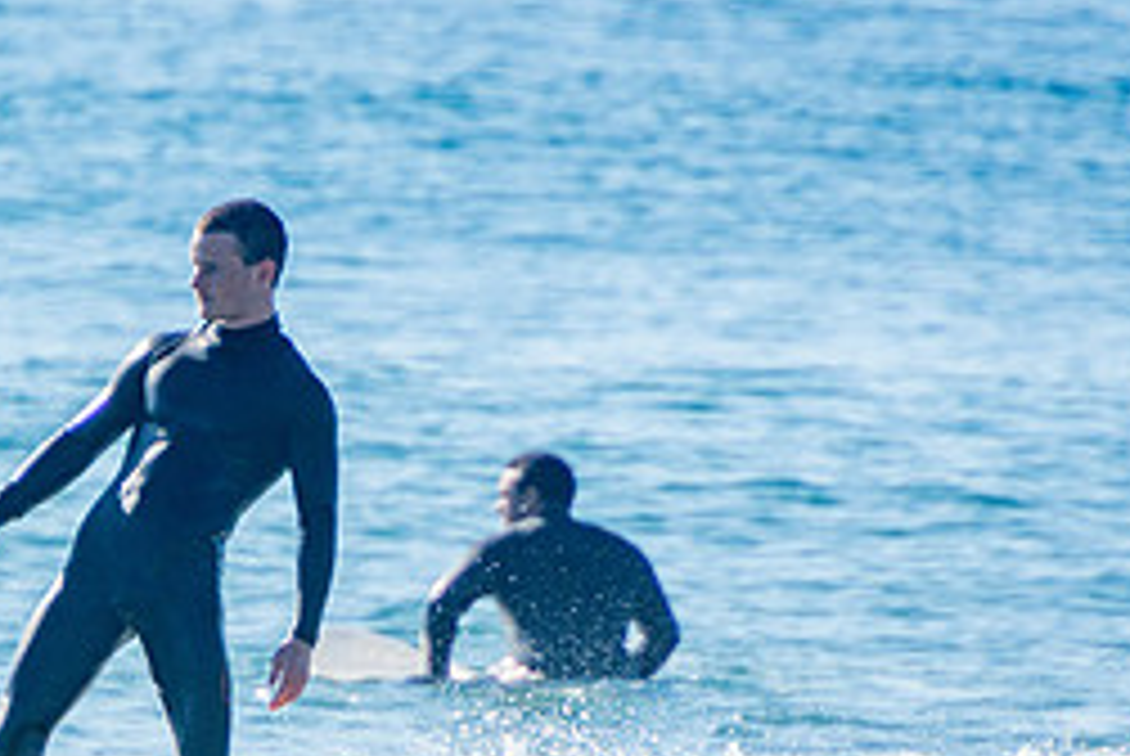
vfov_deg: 1.0
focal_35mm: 1386
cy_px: 754
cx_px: -18
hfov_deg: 1.5
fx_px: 43555
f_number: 5.6
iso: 250
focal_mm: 400
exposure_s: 1/1250
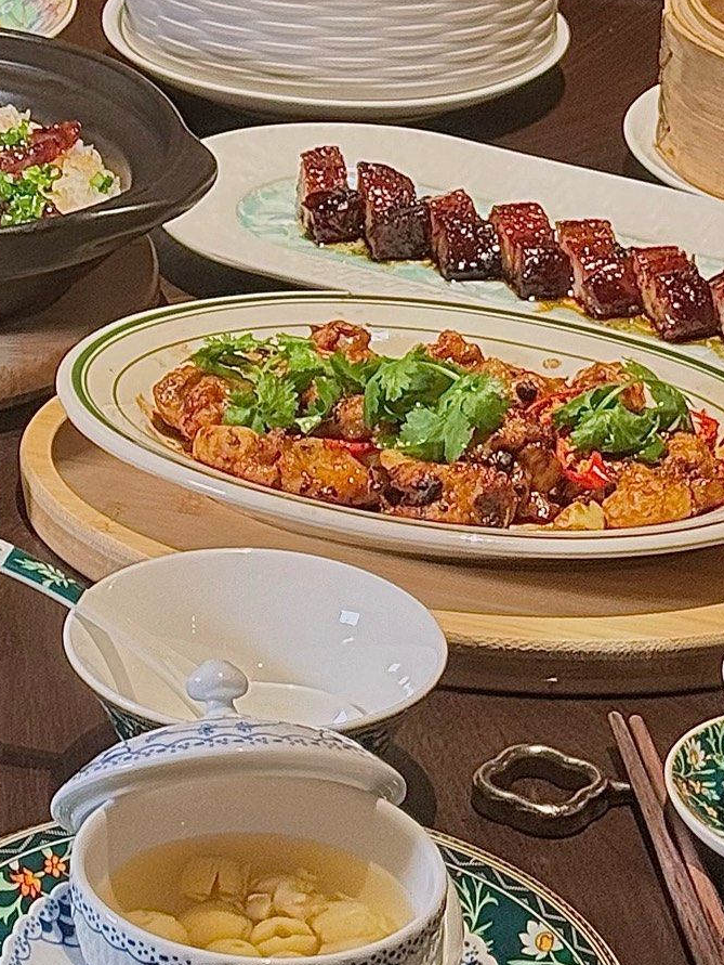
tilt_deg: -16.2
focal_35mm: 147
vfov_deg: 13.1
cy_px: -127
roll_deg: -0.8
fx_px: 4096
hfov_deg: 10.0
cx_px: -16
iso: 80
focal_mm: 6.76
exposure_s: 1/61
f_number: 1.78
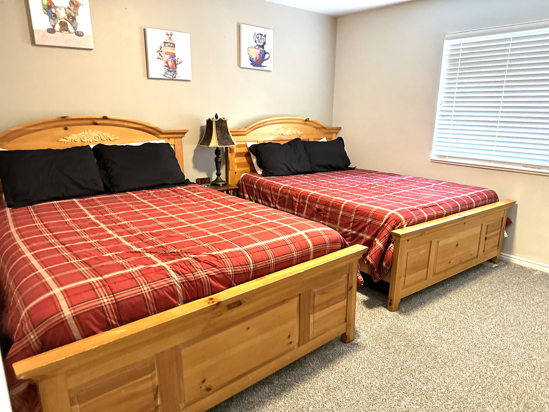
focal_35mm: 24
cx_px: 274
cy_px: 206
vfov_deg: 56.8
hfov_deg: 71.6
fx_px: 381
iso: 800
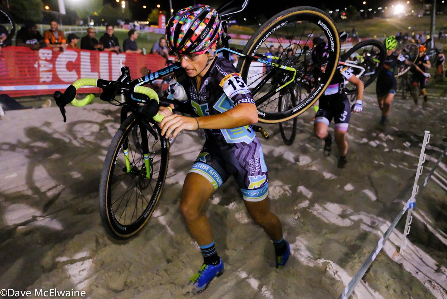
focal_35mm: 32
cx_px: 224
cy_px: 150
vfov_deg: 41.2
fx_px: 398
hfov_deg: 58.7
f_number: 2.8
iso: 12800
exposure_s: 1/1600
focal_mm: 21.3
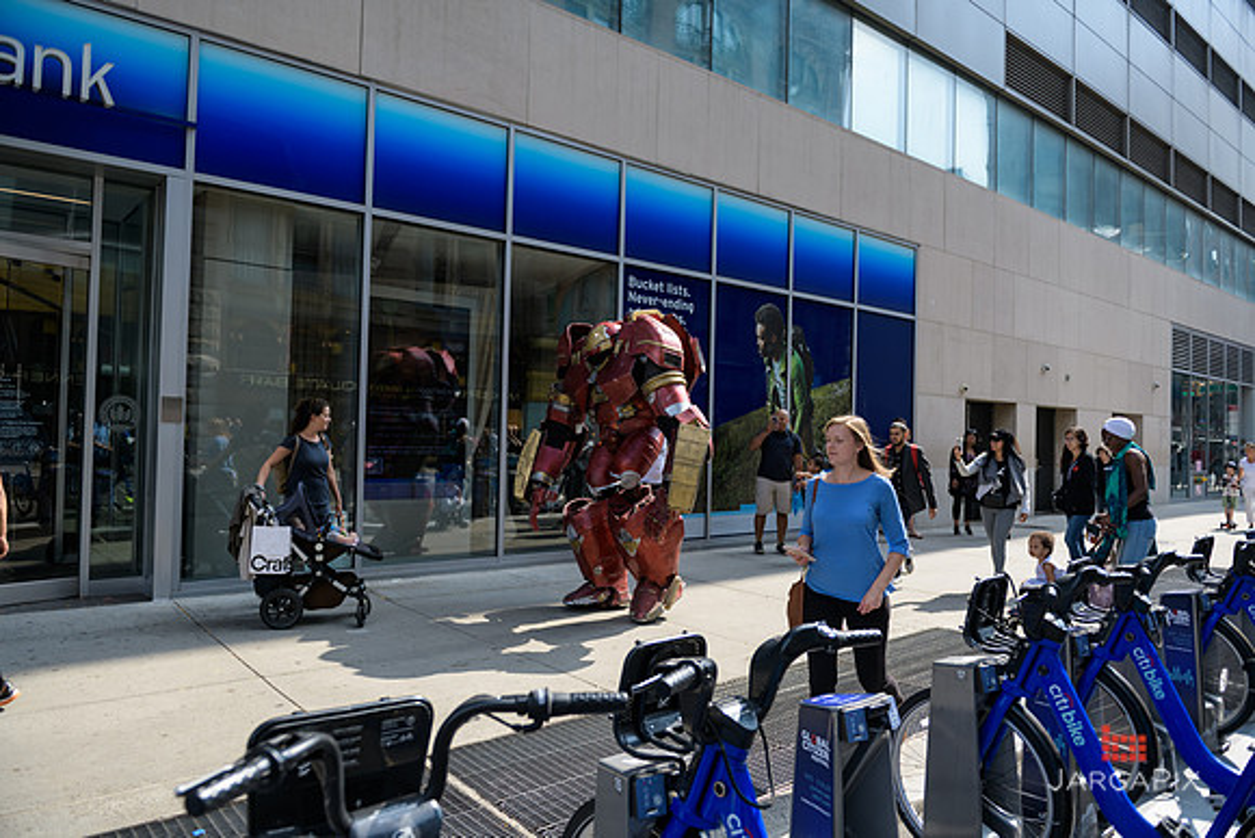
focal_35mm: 24
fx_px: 837
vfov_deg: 53.2
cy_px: 419
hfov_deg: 73.7
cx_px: 628
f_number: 3.2
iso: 200
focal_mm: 24
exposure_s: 1/1250
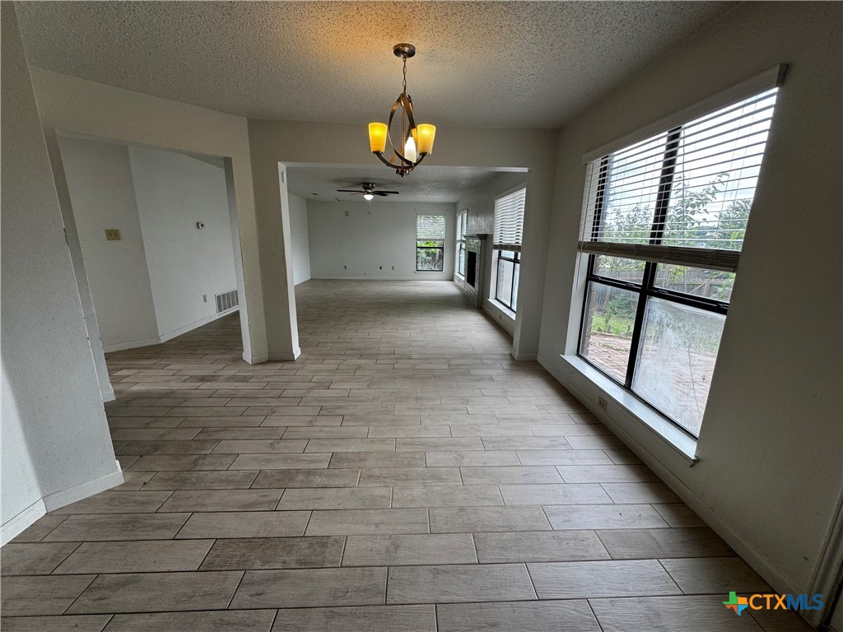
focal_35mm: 14
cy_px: 316
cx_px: 422
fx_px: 341
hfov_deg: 102.1
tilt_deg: -10.7
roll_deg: -2.8
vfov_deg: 85.7
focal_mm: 2.22
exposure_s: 1/120
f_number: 2.2
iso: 64
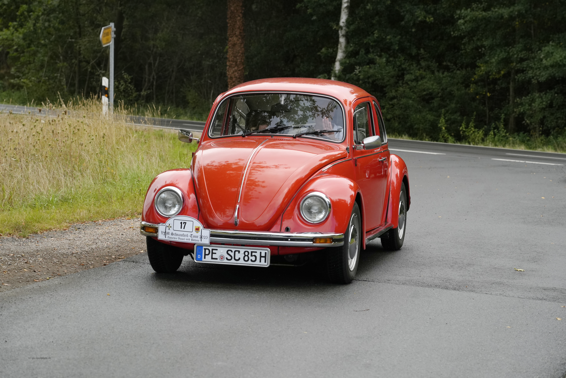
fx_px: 1651
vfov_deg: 13.0
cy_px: 189
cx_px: 283
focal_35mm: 105
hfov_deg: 19.5
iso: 1250
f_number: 5.6
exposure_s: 1/3000
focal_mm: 105
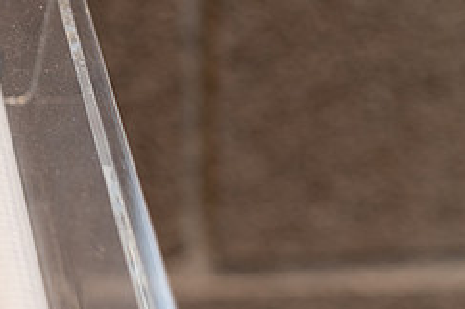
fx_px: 1549
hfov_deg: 16.4
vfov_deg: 11.4
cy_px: 248
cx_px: -75
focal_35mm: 120
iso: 100
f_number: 2.5
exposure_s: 1/20
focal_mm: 50
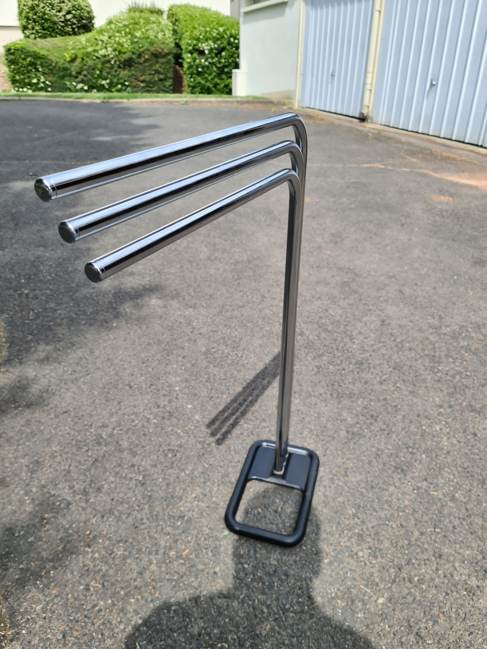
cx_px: 244
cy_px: 324
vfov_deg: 69.4
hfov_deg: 54.9
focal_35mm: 25
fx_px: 469
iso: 50
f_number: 1.8
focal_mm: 7
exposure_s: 1/486
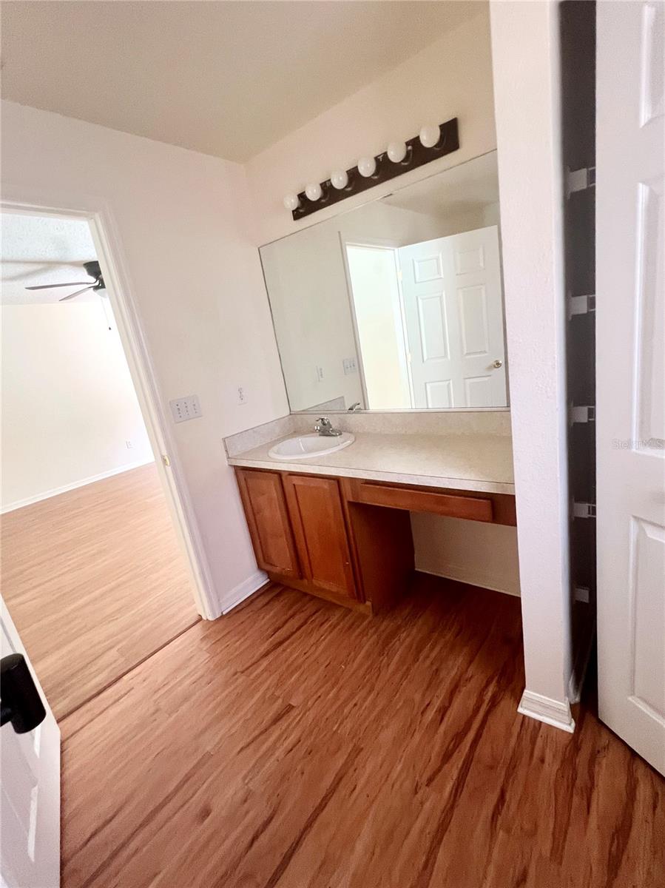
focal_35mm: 13
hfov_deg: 89.9
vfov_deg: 106.2
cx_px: 332
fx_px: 333
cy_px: 444
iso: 250
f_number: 1.8
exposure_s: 1/64
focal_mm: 1.57
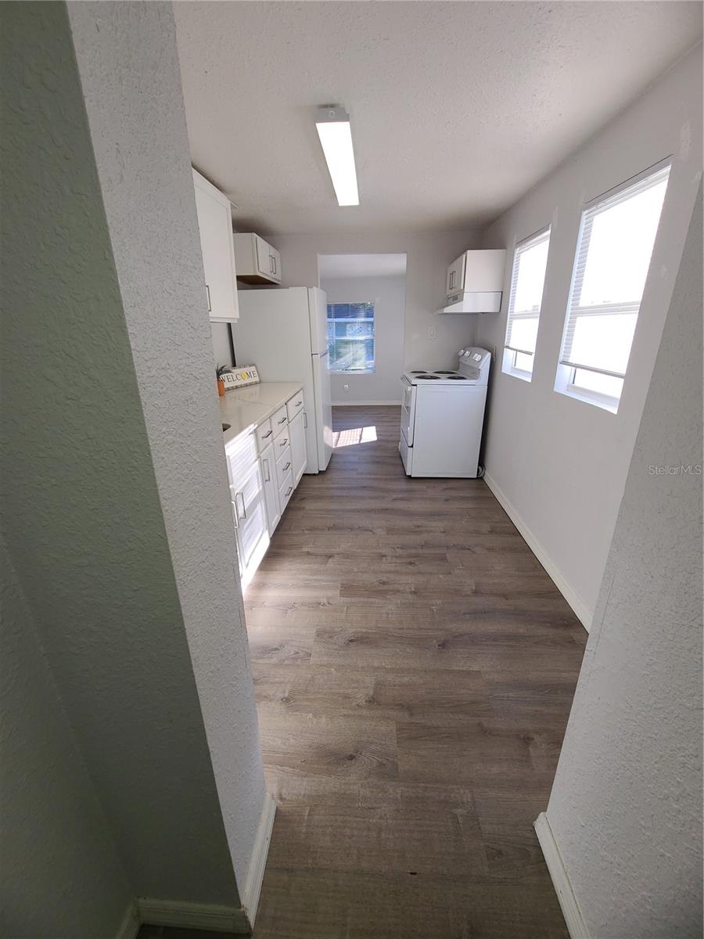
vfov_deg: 106.2
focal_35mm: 13
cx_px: 352
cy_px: 470
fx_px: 353
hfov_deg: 89.9
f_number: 2.2
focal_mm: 2.2
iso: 50
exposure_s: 1/183
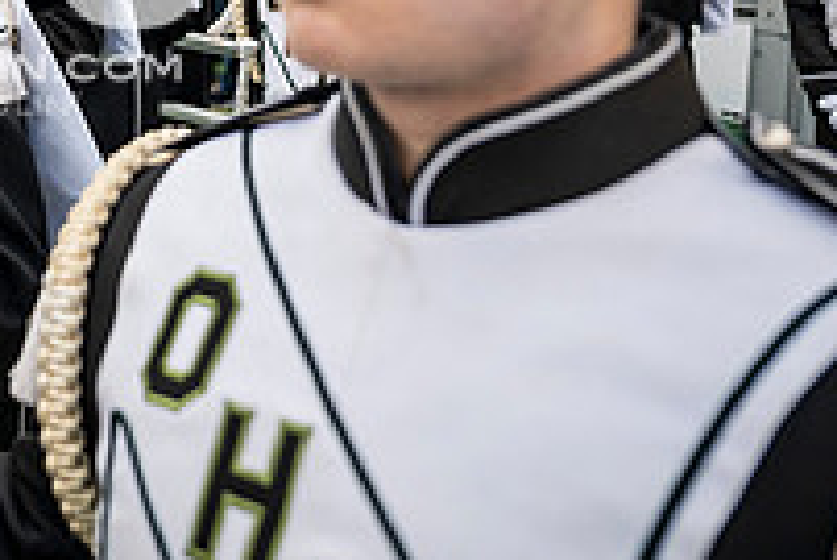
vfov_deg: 18.9
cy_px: -81
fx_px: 1605
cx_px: -104
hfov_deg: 26.7
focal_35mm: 69
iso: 160
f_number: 2.8
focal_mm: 24
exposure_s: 1/500
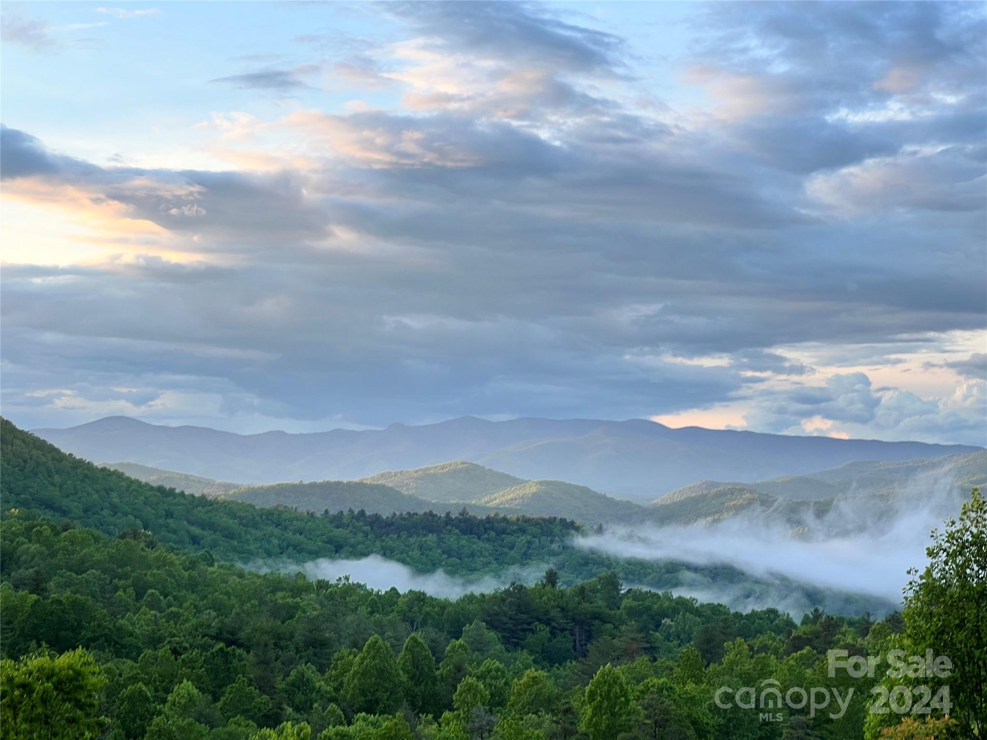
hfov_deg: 25.3
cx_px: 494
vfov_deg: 19.1
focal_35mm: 77
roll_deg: +0.1
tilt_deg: +4.5
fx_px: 2195
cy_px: 370
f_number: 2.8
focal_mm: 9
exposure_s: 1/109
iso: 32
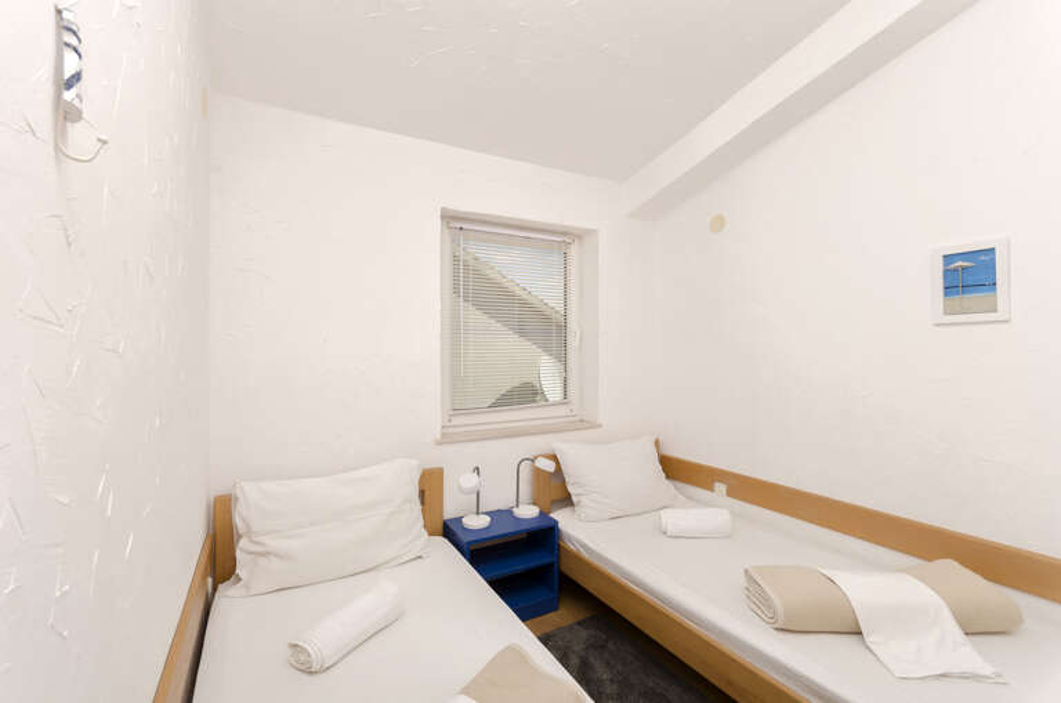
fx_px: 441
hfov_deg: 100.5
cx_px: 530
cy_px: 352
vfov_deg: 77.1
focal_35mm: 15
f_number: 8
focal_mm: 10
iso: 100
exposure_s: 1/200
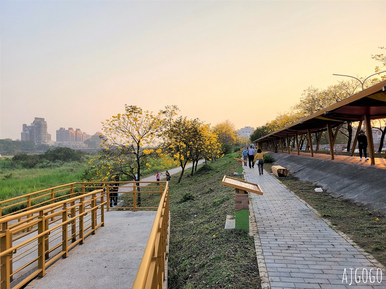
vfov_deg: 53.1
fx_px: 290
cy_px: 144
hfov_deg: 67.3
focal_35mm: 26
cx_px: 193
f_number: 1.8
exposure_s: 1/722
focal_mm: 5.4
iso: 40
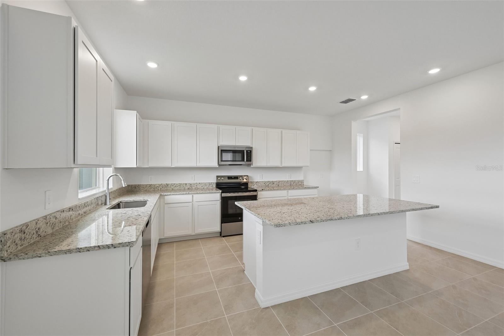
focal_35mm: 14
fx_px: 196
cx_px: 252
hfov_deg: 104.3
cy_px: 168
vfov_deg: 81.2
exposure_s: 1/60
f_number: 8
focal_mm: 14
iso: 400
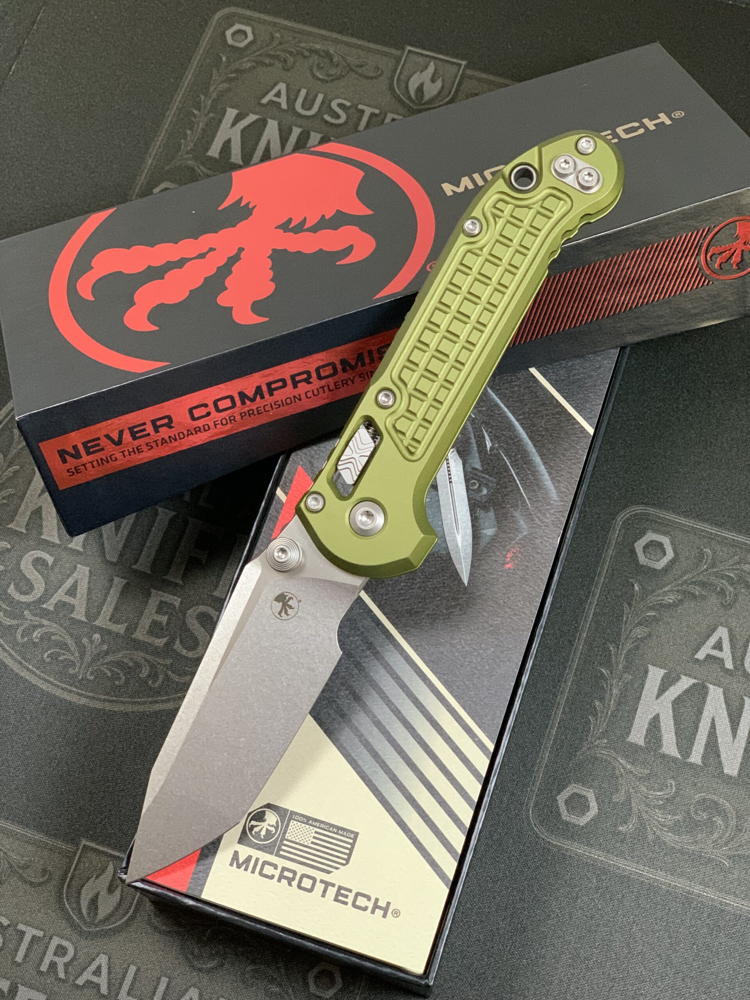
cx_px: 375
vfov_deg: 36.8
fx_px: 1502
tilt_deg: -70.5
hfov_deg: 28.0
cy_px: 500
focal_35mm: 52
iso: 250
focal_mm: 6
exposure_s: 1/50
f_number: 2.4
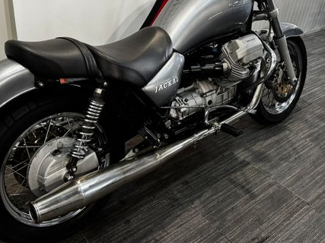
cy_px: 81
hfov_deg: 51.0
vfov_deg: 39.2
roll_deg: -3.2
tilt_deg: -26.7
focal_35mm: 36
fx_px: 338
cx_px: 130
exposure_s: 1/50
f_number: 1.78
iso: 250
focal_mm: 6.76
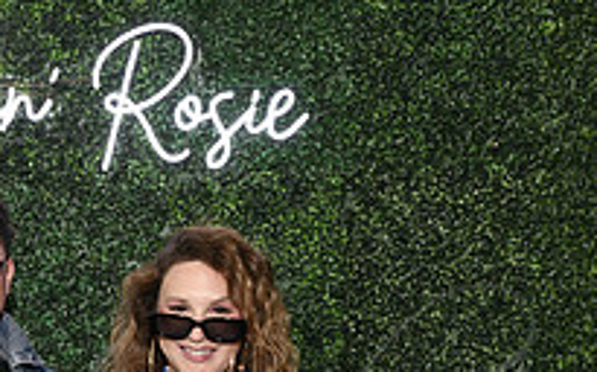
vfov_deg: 16.5
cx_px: 50
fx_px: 1220
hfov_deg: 26.5
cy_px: 472
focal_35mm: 75
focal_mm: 26
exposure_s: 1/60
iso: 500
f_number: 6.3
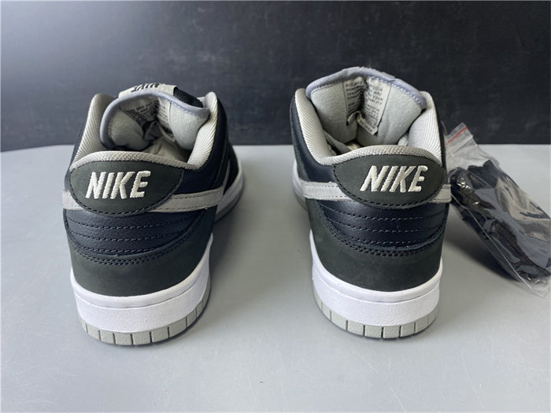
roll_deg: +1.1
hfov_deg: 67.3
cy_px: 206
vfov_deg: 53.1
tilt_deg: -24.8
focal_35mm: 26
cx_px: 276
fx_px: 414
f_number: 1.8
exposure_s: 1/50
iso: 100
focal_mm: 4.25
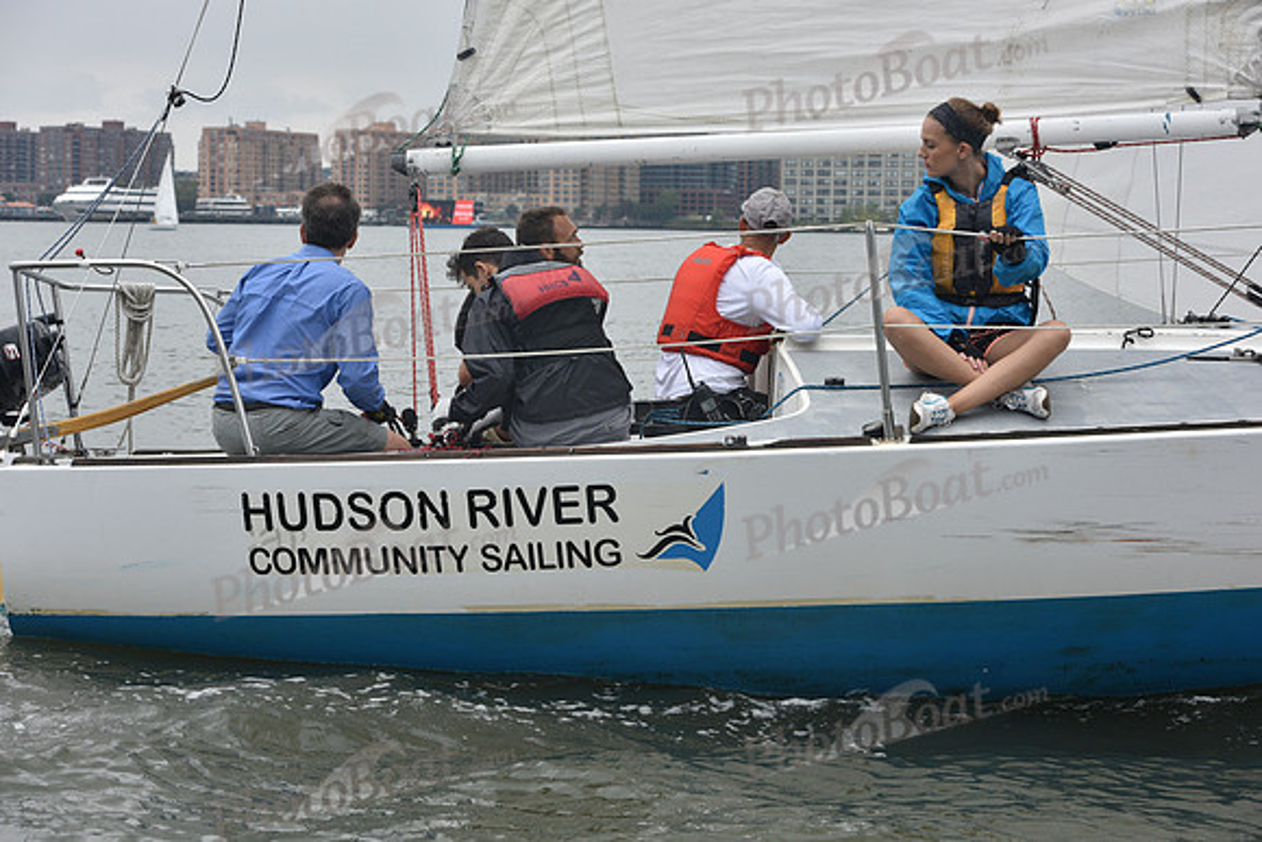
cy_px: 421
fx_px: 2454
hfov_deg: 28.8
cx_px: 631
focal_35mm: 70
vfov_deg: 19.5
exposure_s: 1/800
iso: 400
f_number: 7.1
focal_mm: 70
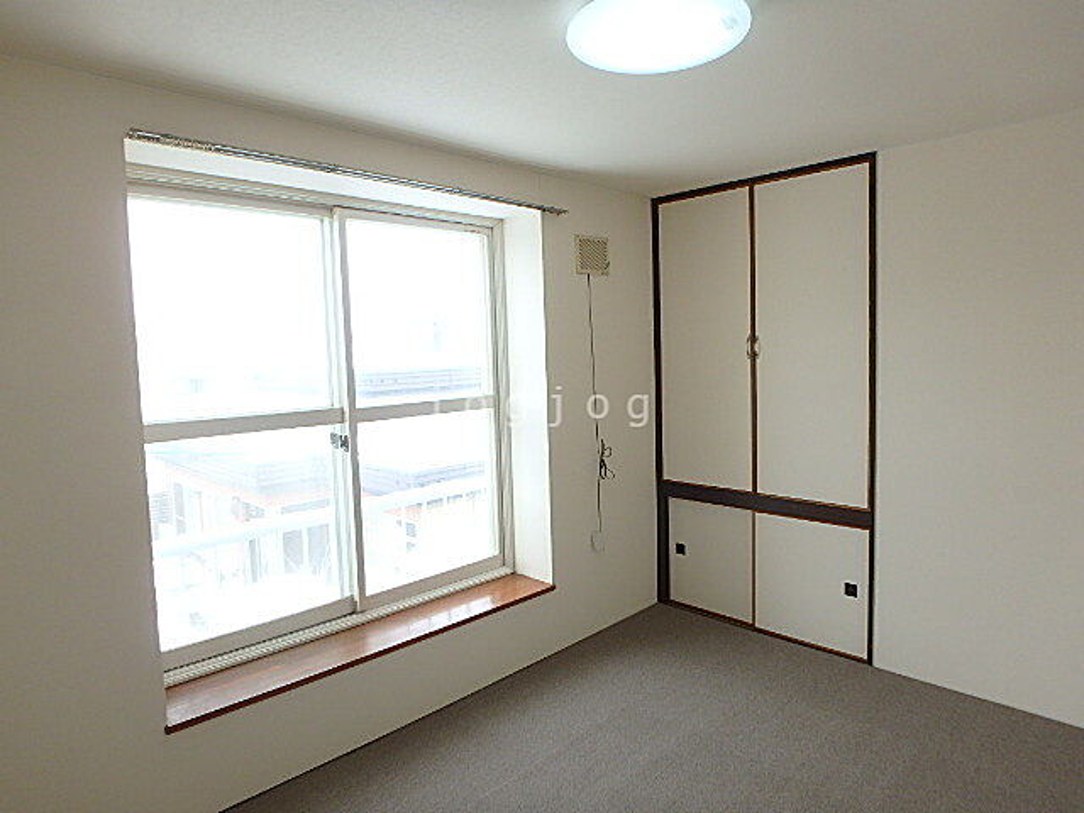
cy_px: 406
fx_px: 658
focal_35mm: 21
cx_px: 542
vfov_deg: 63.4
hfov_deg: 79.0
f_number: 3.5
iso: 125
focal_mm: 3.7
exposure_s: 1/100
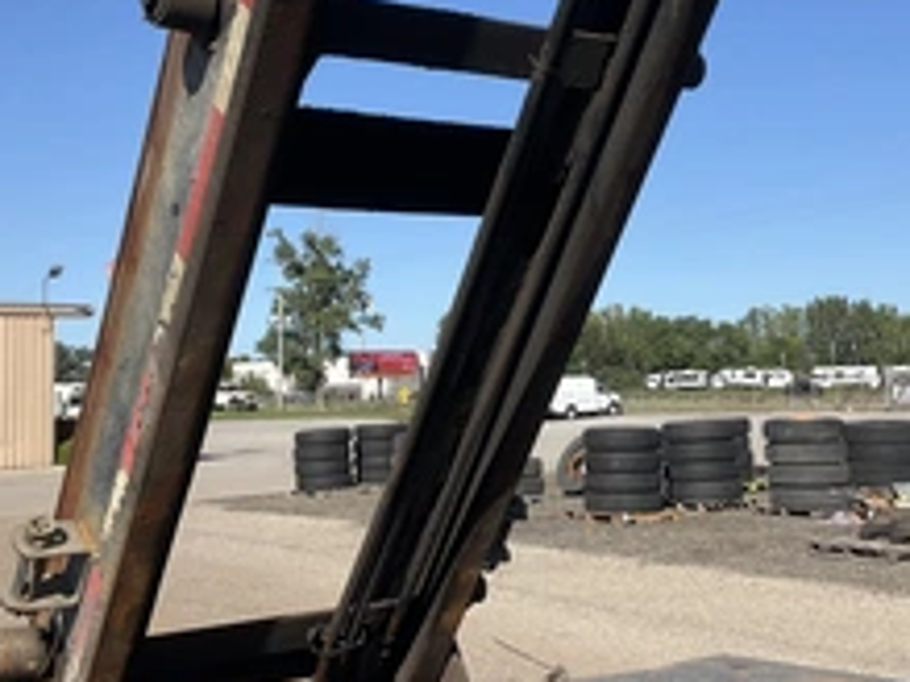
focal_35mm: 53
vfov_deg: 27.5
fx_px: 1393
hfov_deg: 36.1
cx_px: 515
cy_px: 295
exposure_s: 1/1912
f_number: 1.8
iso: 25
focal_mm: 3
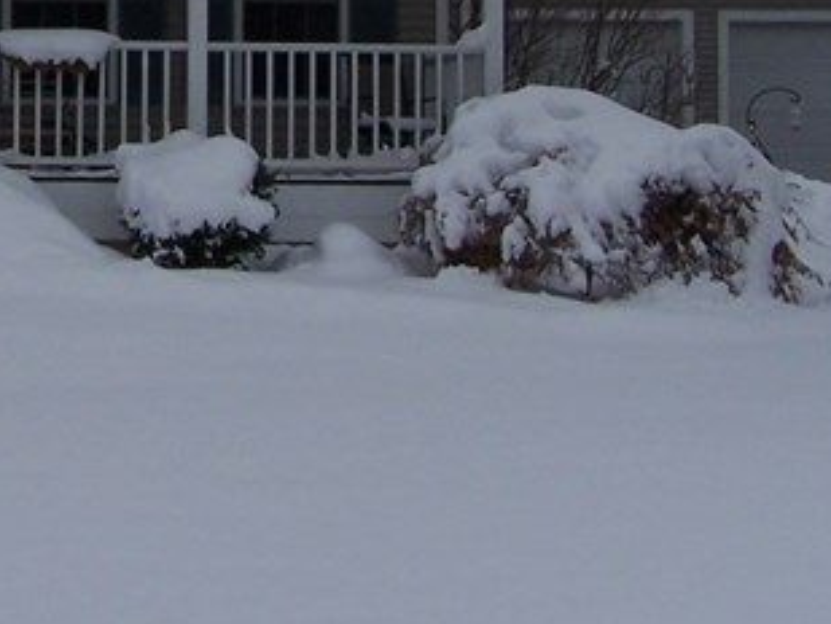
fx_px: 3026
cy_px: -226
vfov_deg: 11.4
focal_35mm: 126
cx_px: -5
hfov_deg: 15.3
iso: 80
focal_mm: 6.3
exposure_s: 1/800
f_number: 4
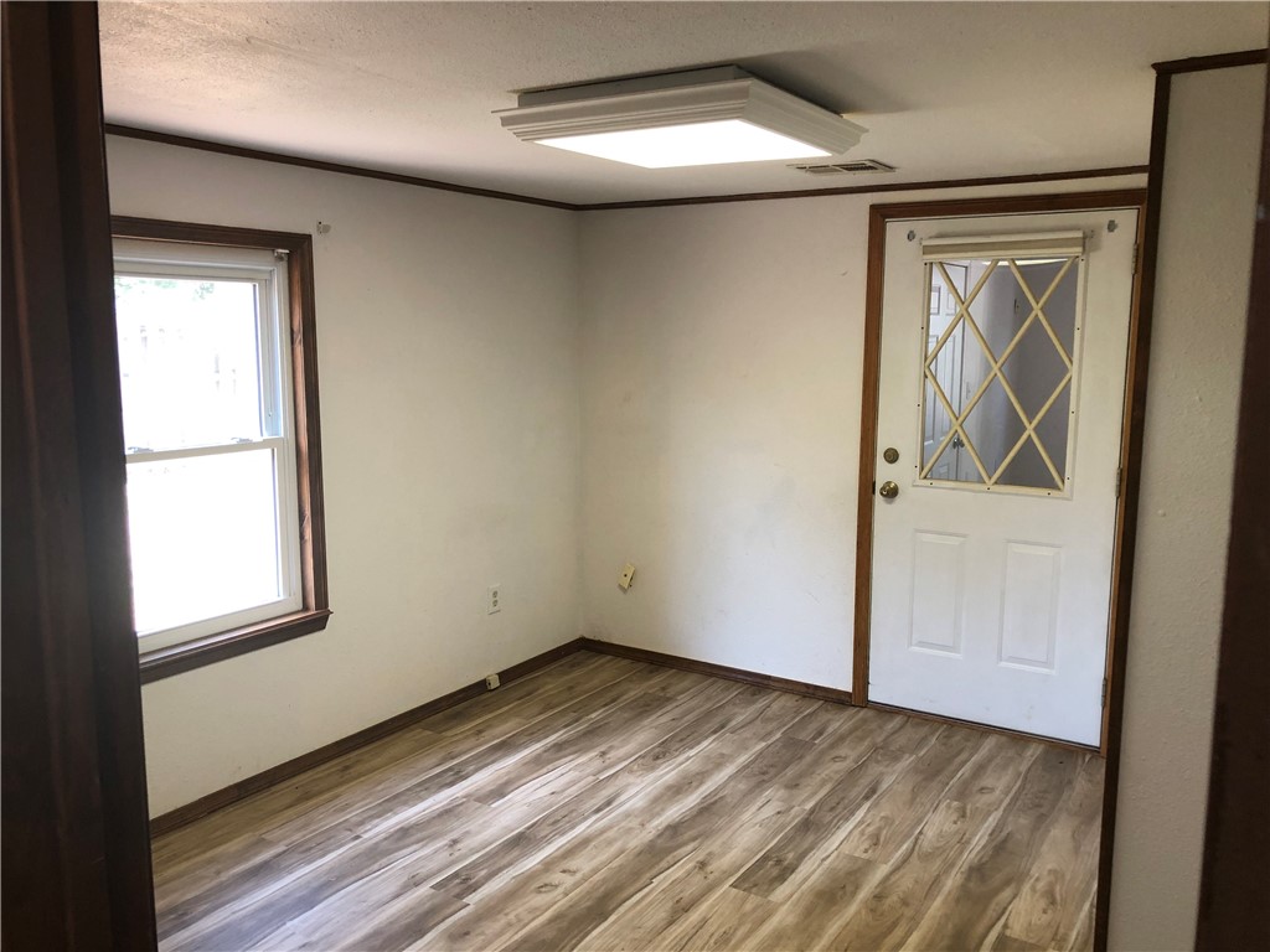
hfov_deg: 63.4
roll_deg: -0.1
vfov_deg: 49.7
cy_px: 476
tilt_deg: -8.4
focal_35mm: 28
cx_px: 635
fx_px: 1027
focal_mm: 3.99
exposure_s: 1/24
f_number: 1.8
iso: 40
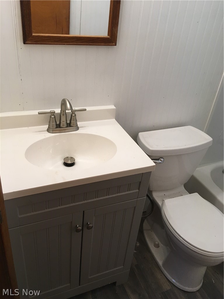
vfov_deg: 61.7
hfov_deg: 48.2
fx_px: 250
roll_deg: -6.3
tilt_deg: -31.8
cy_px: 150
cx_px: 112
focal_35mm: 29
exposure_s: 1/30
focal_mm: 4.15
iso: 40
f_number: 2.2
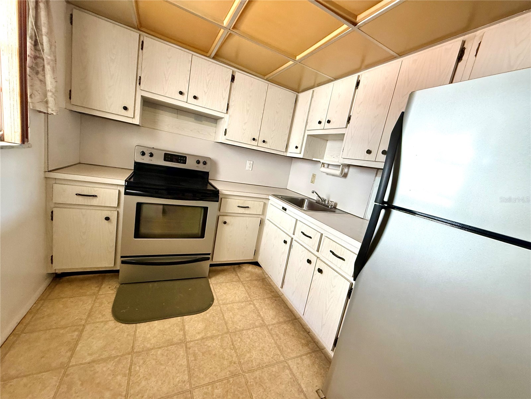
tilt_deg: -10.1
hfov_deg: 102.1
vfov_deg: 85.7
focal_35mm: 14
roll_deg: -10.9
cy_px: 200
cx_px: 266
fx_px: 215
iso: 400
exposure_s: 1/60
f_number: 2.2
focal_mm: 2.22
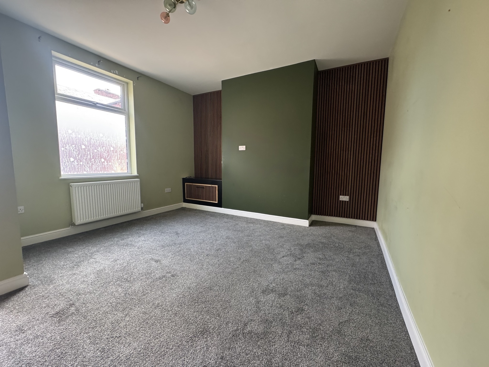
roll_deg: +1.4
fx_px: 198
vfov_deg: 85.7
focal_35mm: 14
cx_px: 244
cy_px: 184
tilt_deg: -4.8
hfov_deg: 102.1
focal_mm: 2.22
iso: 320
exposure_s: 1/99
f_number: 2.2
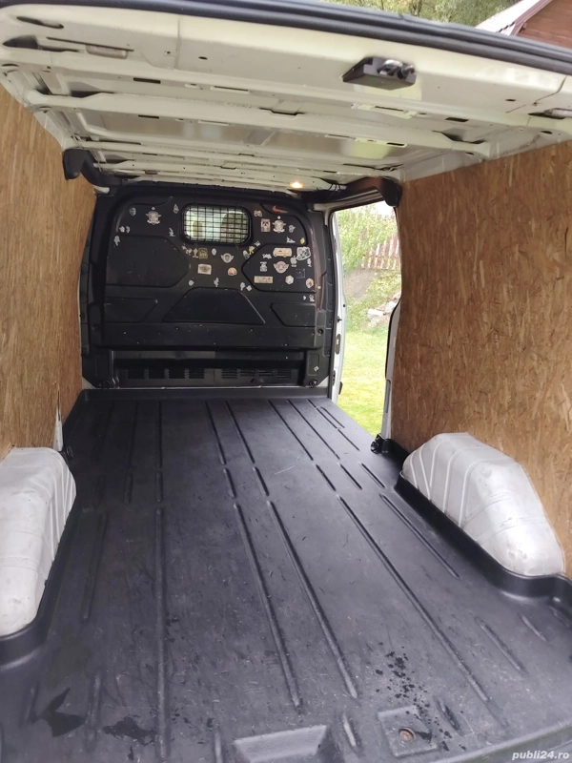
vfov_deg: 71.6
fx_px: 529
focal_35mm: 24
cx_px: 286
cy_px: 382
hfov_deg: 56.8
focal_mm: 5.25
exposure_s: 1/33.3
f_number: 1.75
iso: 228
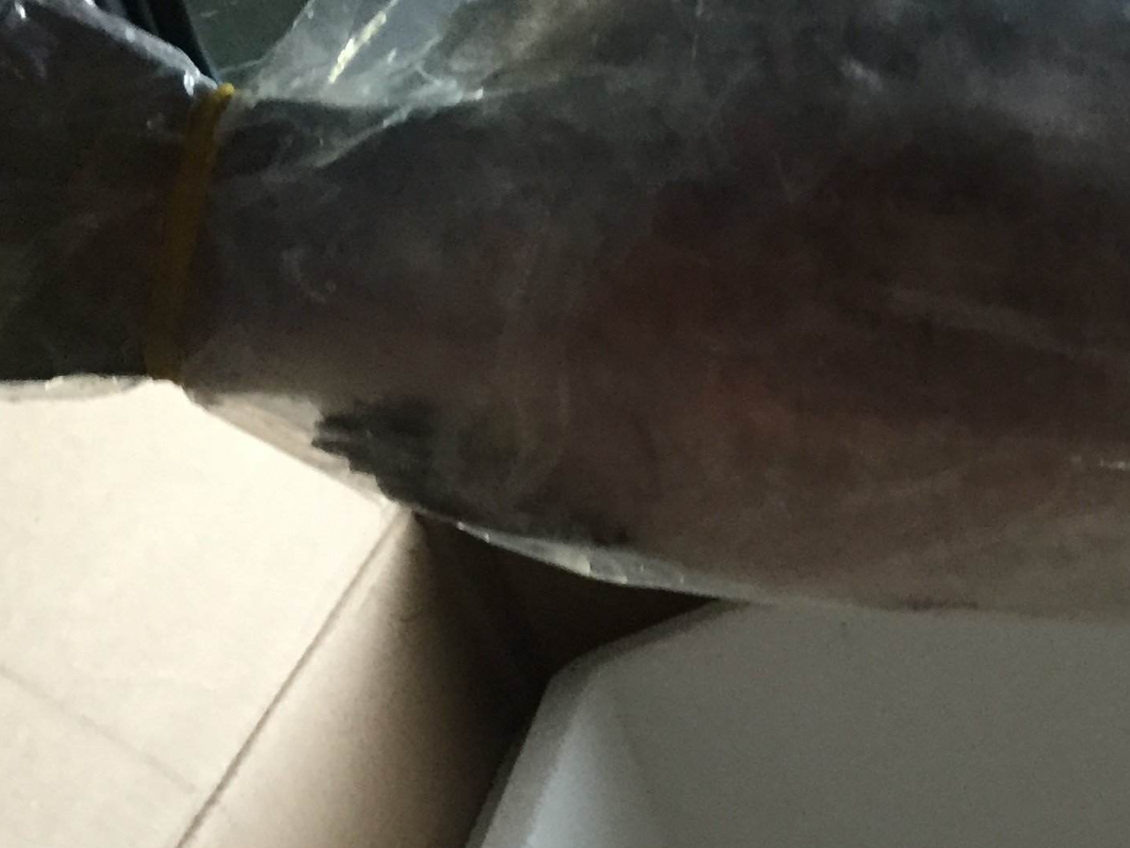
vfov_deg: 21.9
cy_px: 492
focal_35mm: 67
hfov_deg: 27.9
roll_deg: +11.2
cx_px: 1018
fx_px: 2187
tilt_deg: -19.2
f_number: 2.2
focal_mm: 4.15
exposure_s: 1/30
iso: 200
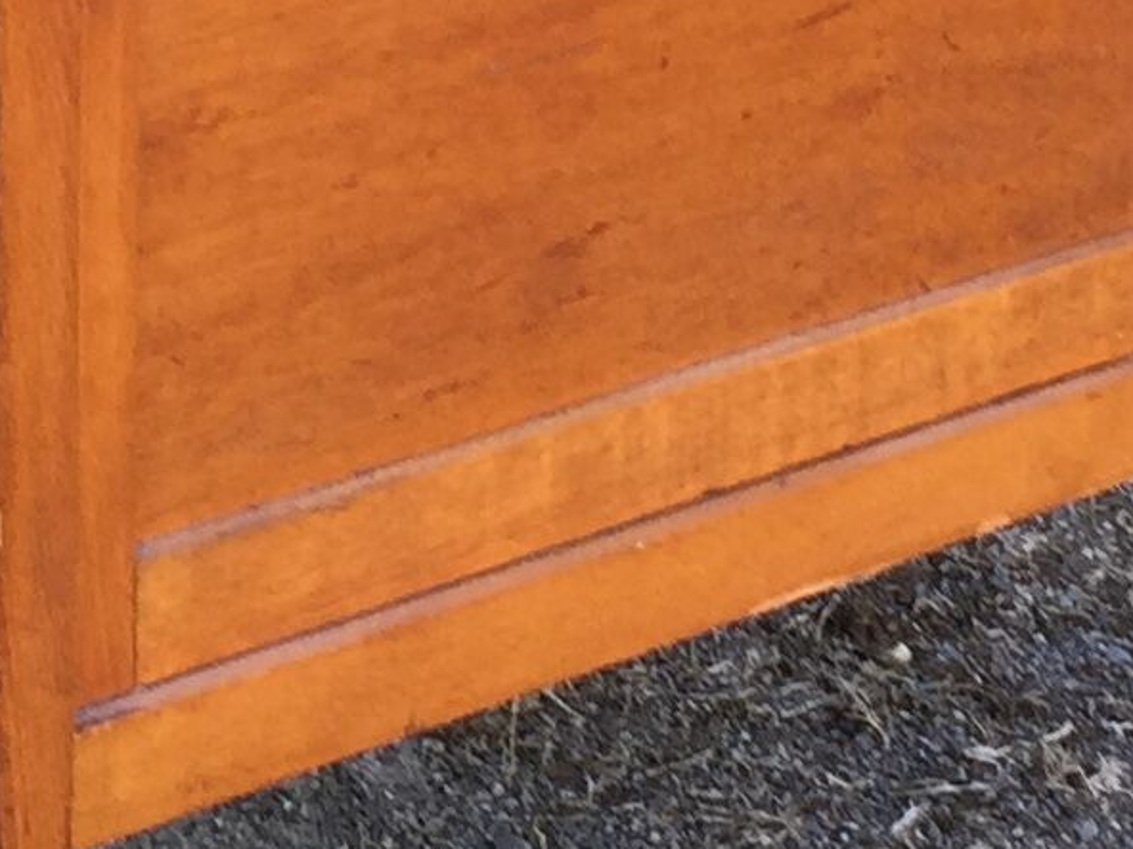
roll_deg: -1.5
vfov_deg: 9.2
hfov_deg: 12.2
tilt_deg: -19.7
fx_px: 5237
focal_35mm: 160
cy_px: -124
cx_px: 4
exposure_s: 1/50
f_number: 2.2
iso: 32
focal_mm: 4.15
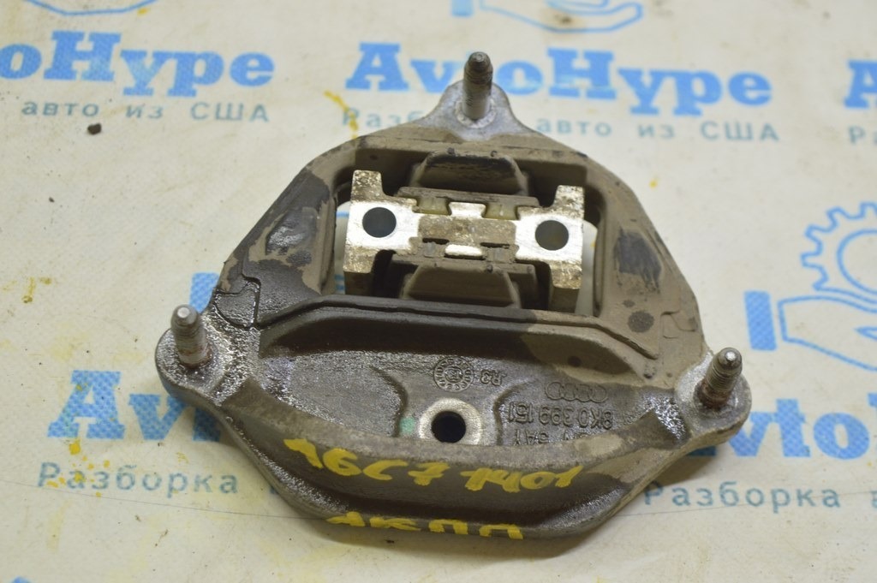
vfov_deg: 18.9
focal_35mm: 72
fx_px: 1753
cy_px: 292
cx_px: 438
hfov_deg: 28.1
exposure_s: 1/20
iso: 400
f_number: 5.6
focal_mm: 48
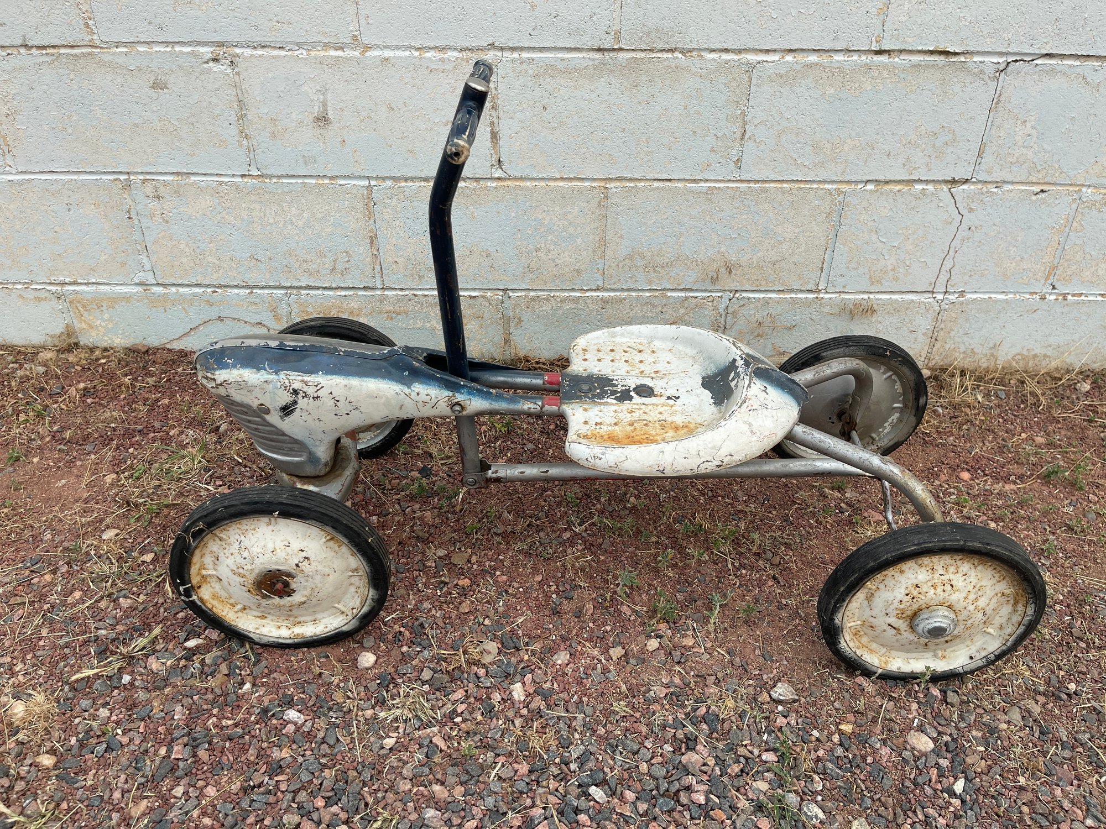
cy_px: 414
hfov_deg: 69.4
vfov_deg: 54.9
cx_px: 553
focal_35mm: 25
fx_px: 799
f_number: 1.6
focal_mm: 5.1
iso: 32
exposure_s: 1/1976
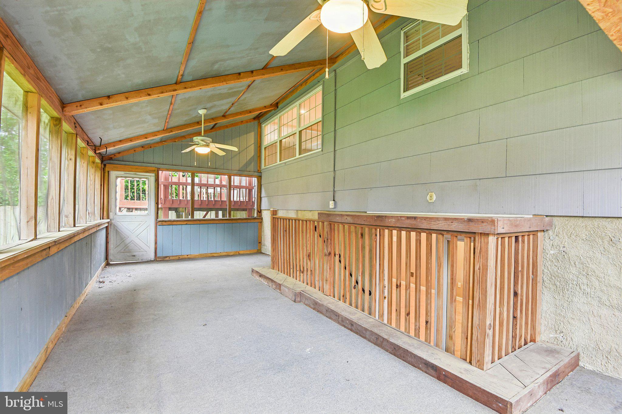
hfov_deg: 96.7
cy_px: 207
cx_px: 311
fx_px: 276
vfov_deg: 73.7
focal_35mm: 16
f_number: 8
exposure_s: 1/13
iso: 400
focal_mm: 16
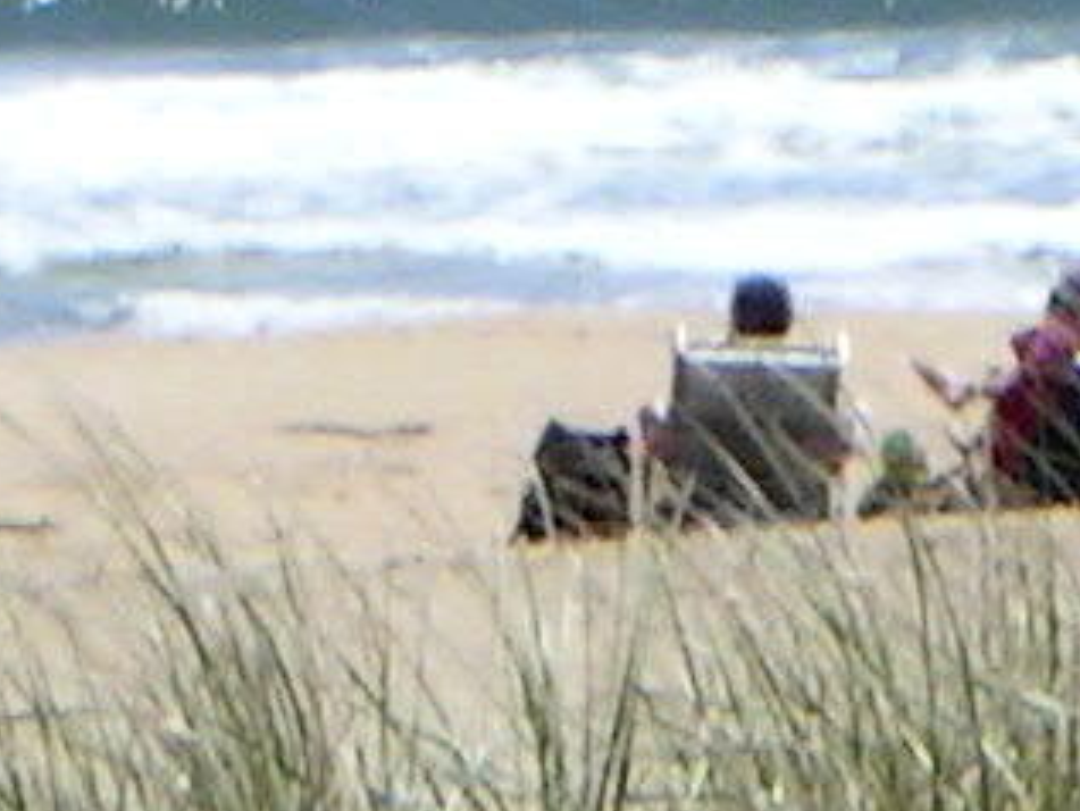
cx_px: 1581
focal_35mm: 698
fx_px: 21785
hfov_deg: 2.8
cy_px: 975
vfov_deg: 2.1
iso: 71
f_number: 8.4
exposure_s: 1/297
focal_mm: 16.8
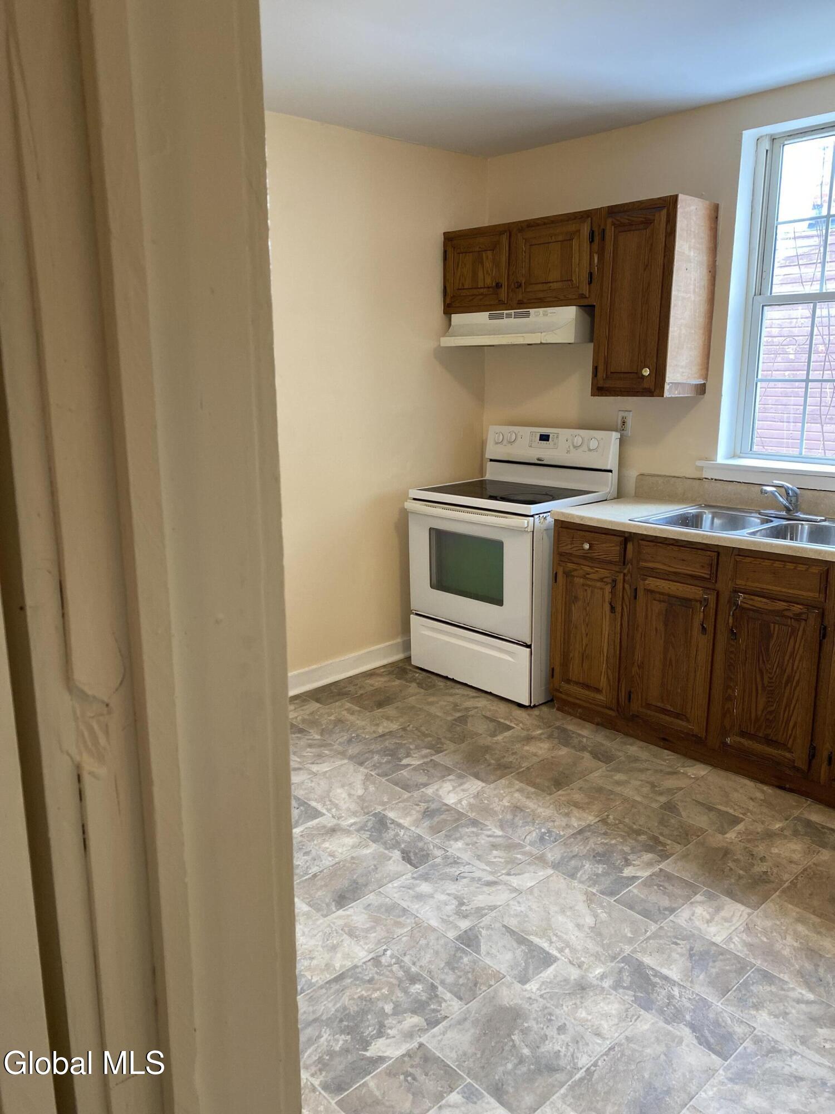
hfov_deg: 53.1
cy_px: 557
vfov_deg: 67.3
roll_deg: +0.6
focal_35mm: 26
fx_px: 836
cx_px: 418
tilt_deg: -11.4
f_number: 1.8
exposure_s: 1/60
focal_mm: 4.25
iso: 100
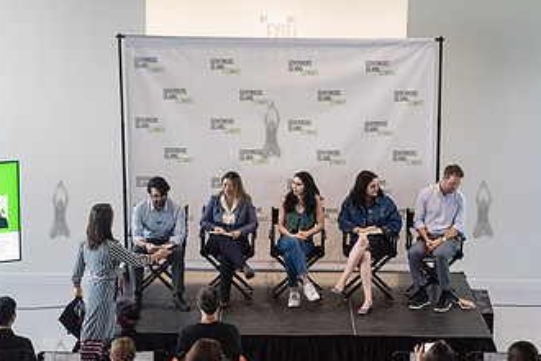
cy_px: 288
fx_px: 1533
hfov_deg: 20.0
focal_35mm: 102
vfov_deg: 13.4
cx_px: 270
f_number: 4
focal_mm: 58
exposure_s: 1/320
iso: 5000
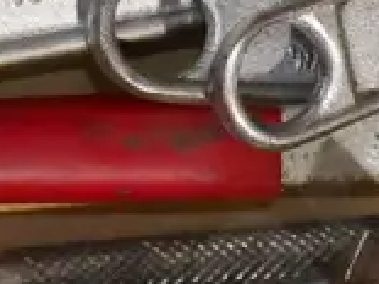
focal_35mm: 291
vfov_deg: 5.1
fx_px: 3184
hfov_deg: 6.8
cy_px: 349
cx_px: 169
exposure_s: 1/60
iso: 3200
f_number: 4.9
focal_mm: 22
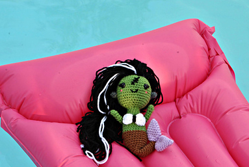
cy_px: 100
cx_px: 134
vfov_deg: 12.8
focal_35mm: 108
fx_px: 746
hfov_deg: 18.9
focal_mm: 55
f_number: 18
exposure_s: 1/30
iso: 200
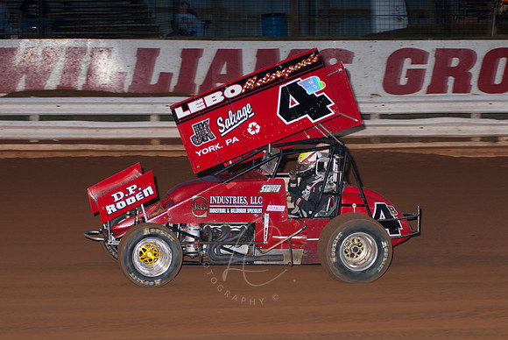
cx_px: 254
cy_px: 170
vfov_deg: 11.4
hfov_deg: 17.0
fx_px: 1695
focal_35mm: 120
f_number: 4
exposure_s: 1/320
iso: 200
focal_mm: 80
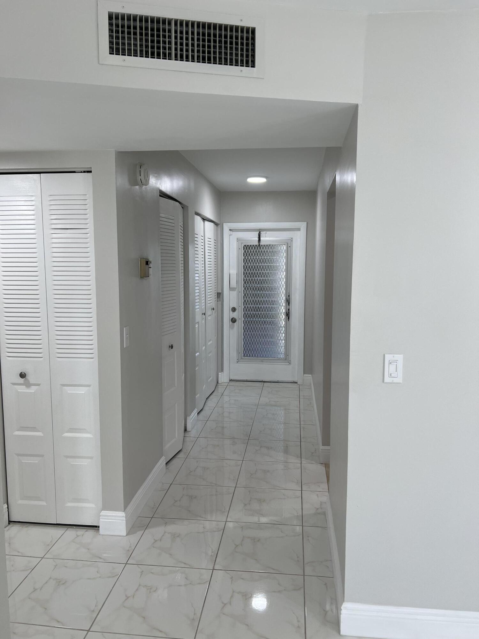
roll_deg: +1.1
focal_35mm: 26
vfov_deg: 67.3
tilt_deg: -4.6
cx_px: 240
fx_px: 480
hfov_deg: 53.1
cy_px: 320
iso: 64
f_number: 1.5
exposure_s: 1/123
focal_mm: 5.7
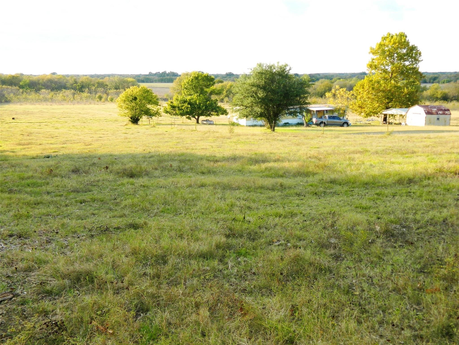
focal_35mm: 41
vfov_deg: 35.1
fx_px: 544
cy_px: 172
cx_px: 230
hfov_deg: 45.8
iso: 110
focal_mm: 7.3
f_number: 3.5
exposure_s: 1/160
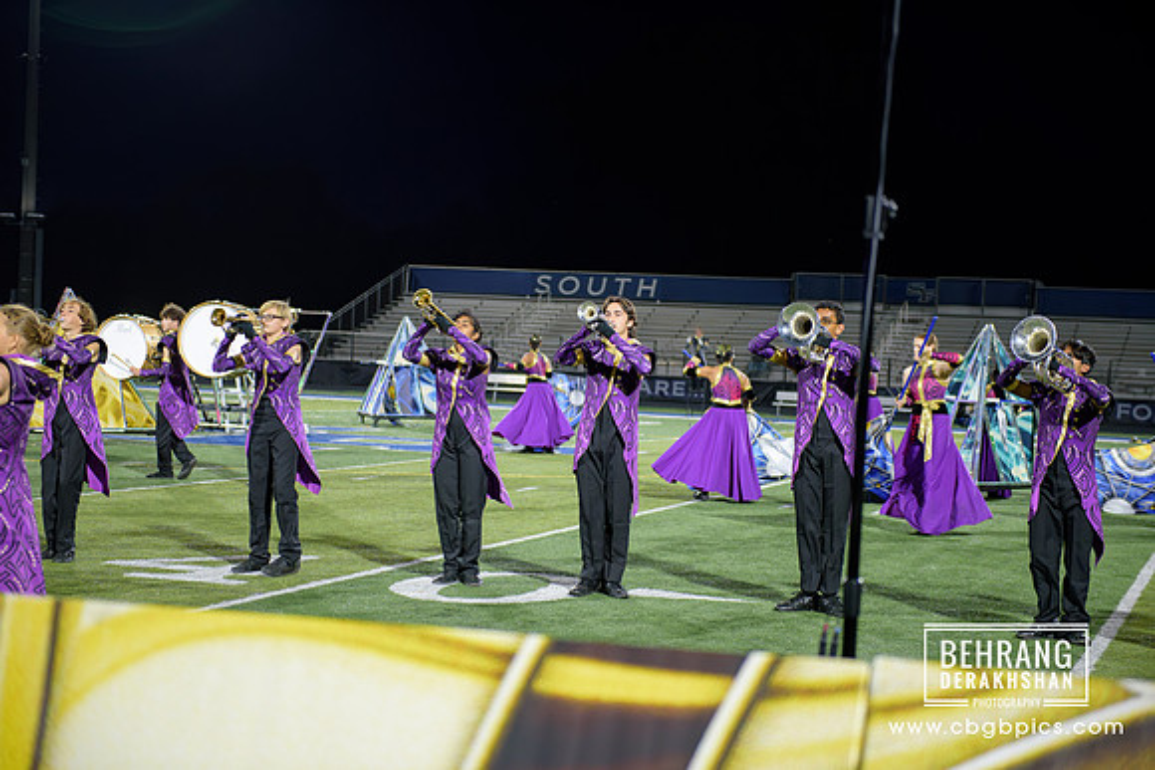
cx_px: 578
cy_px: 385
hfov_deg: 28.8
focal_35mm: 70
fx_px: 2246
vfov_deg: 19.5
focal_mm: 70
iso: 2000
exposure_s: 1/400
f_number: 2.8
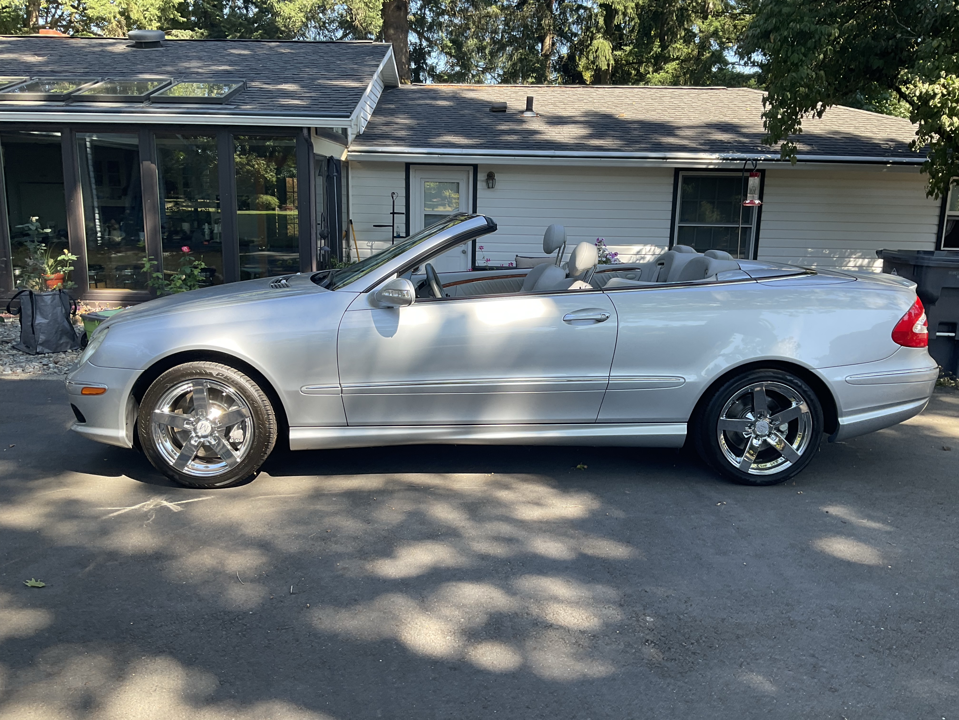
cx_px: 480
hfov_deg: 61.7
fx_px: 803
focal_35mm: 29
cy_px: 360
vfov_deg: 48.2
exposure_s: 1/159
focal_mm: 3
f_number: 1.8
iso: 16
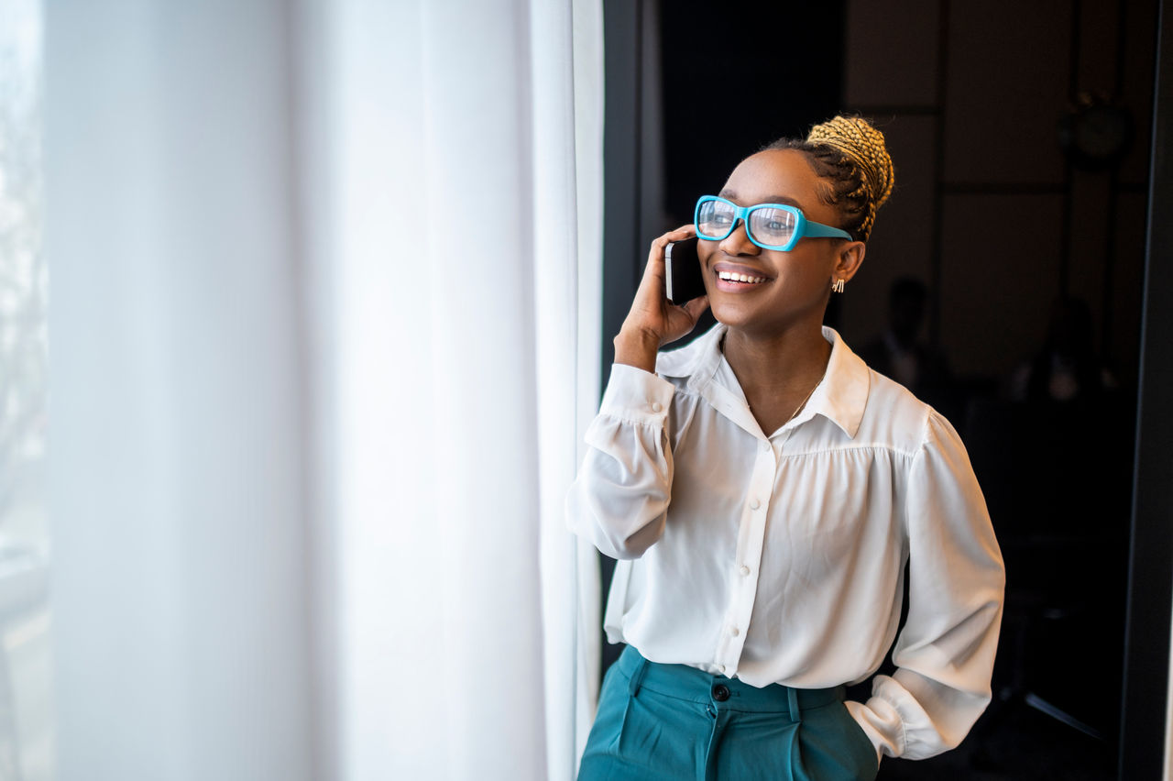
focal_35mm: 35
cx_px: 586
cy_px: 390
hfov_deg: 54.5
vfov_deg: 37.8
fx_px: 1140
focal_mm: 35
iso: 320
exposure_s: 1/800
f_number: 1.6
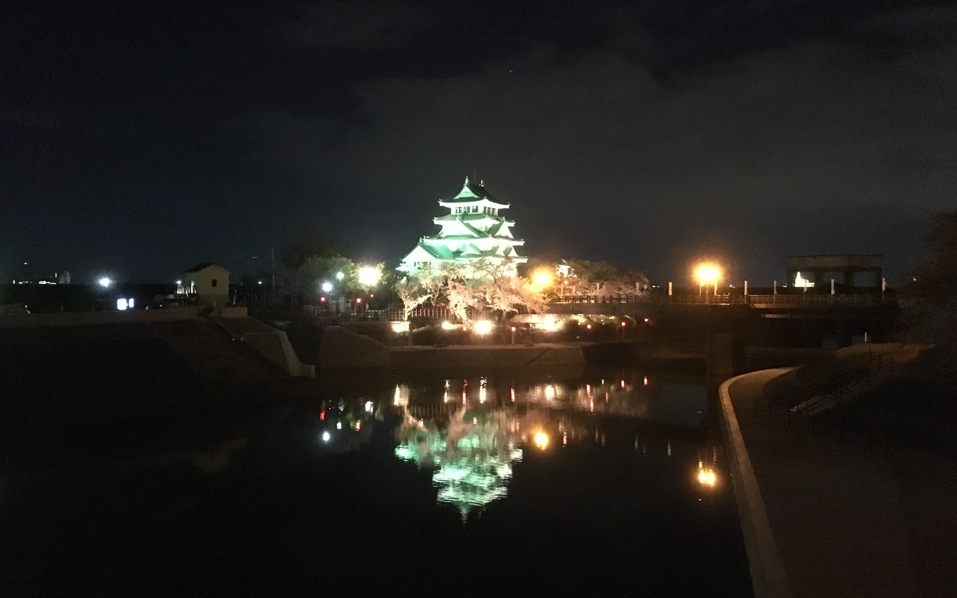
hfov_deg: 61.2
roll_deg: -0.9
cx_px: 478
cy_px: 297
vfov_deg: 40.6
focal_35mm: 31
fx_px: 809
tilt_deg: -0.4
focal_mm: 4.15
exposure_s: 1/15
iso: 1600
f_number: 2.2
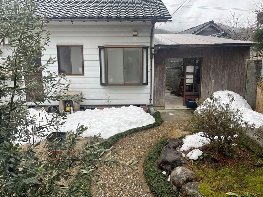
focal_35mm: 26
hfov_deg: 67.3
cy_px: 98
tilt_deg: -8.0
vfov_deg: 53.1
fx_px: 198
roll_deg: +0.5
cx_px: 132
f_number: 1.6
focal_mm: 4.2
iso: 32
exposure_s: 1/442
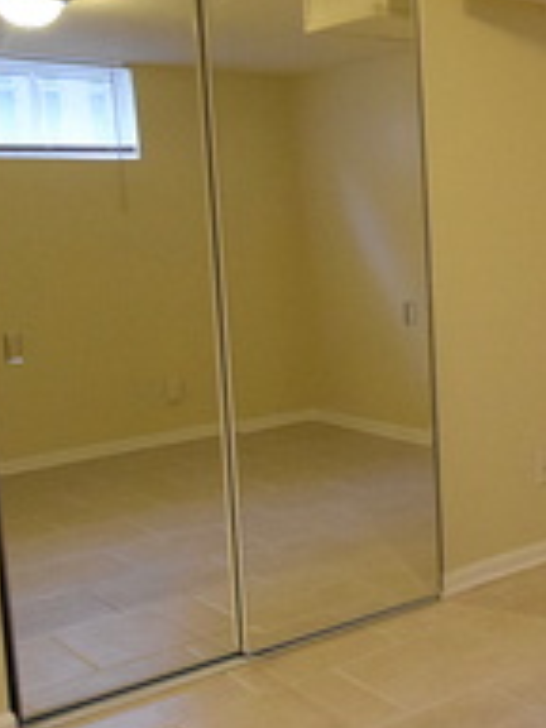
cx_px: 796
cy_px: 332
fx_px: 1009
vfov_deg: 39.6
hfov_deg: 24.3
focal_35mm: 48
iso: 2200
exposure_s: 1/60
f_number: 3.5
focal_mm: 10
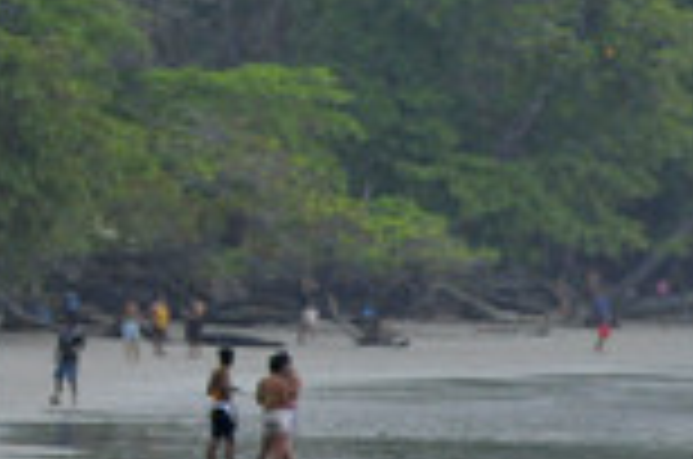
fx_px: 16847
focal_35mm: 877
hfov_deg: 2.4
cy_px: 124
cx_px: -58
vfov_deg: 1.6
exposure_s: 1/40
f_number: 6.3
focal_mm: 200
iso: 800
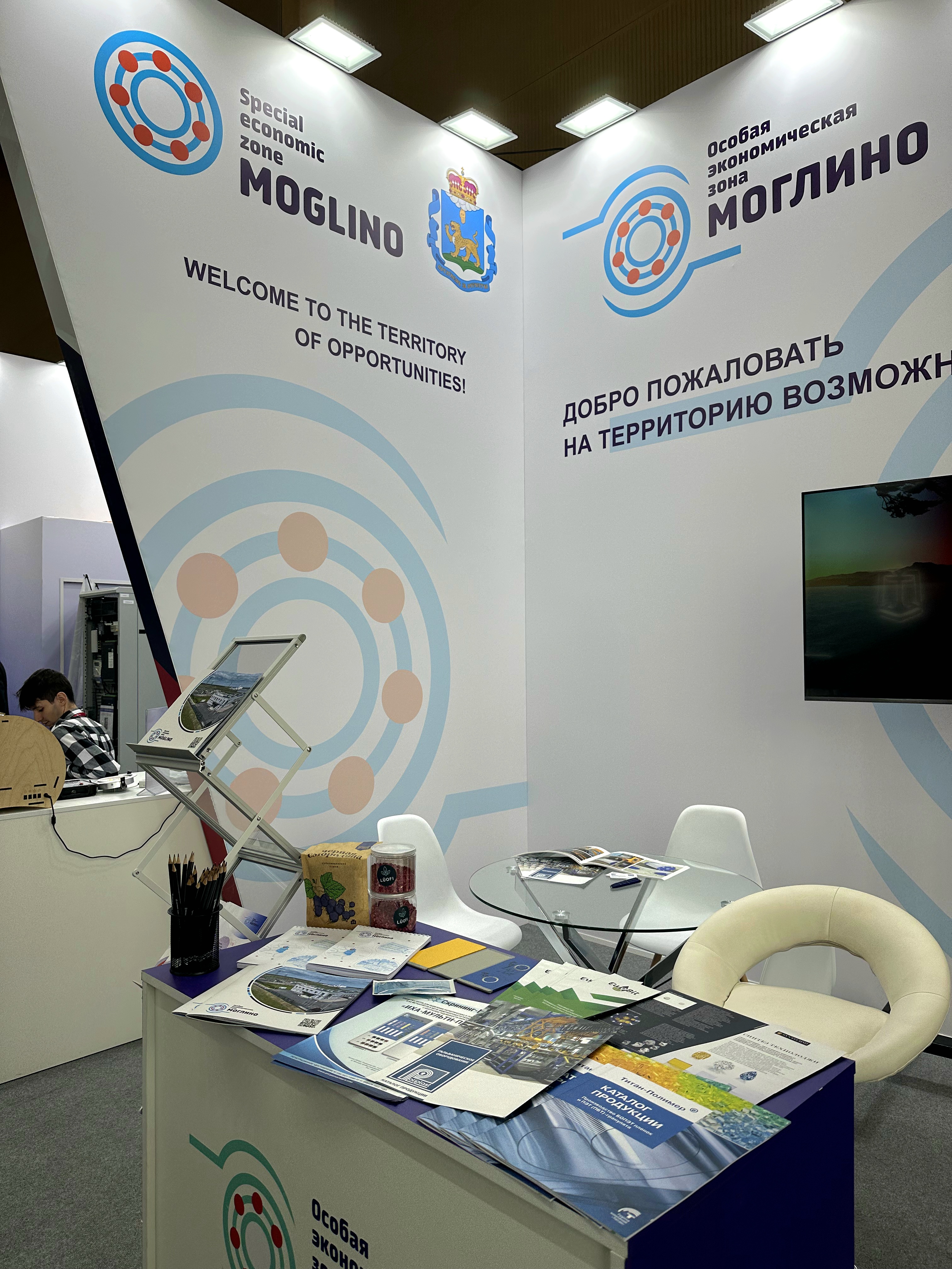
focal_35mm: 24
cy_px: 634
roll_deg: -0.3
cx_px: 476
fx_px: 880
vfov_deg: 71.6
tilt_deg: +1.5
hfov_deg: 56.8
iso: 80
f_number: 1.78
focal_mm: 6.86
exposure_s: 1/1250
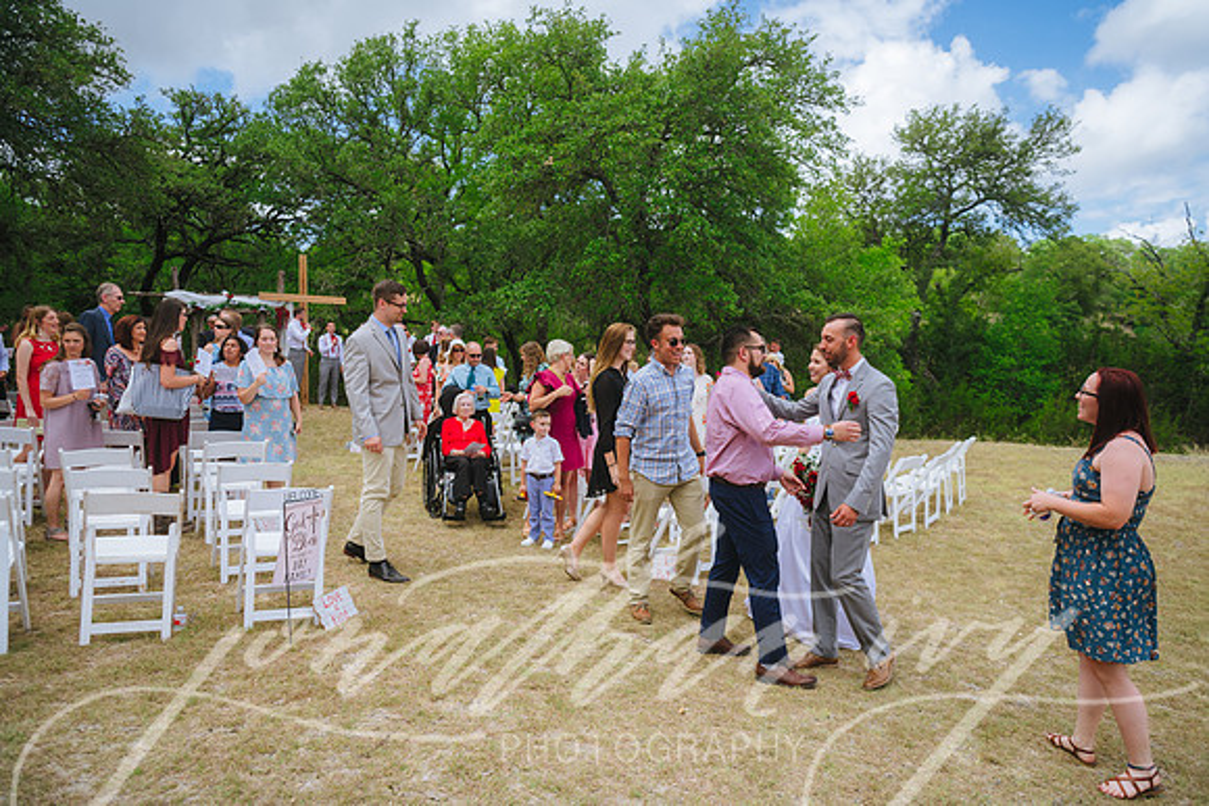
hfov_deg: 73.7
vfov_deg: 53.2
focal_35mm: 24
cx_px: 604
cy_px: 403
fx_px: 806
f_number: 2.8
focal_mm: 24
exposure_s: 1/1250
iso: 100
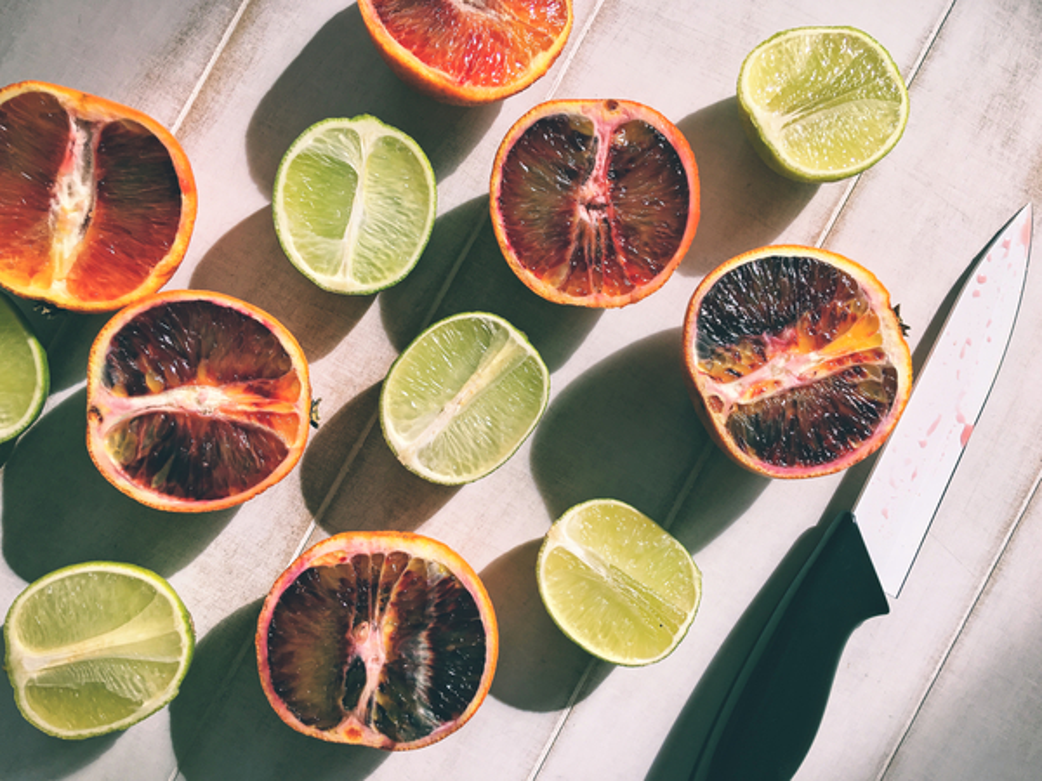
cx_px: 521
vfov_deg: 48.2
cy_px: 390
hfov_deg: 61.7
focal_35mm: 29
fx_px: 873
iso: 25
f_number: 2.2
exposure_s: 1/354
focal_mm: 4.15
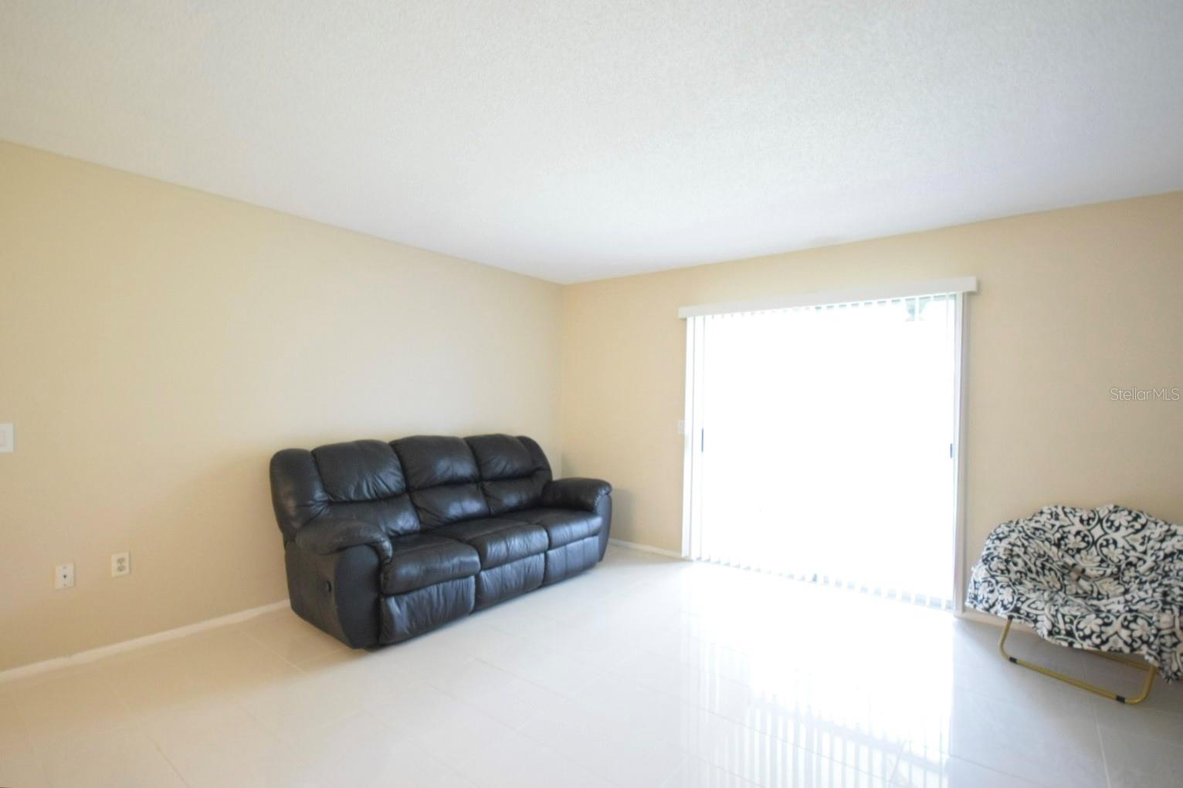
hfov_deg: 100.4
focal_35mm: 15
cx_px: 592
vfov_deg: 77.3
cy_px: 394
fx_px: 493
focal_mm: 10
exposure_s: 1/50
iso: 3200
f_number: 4
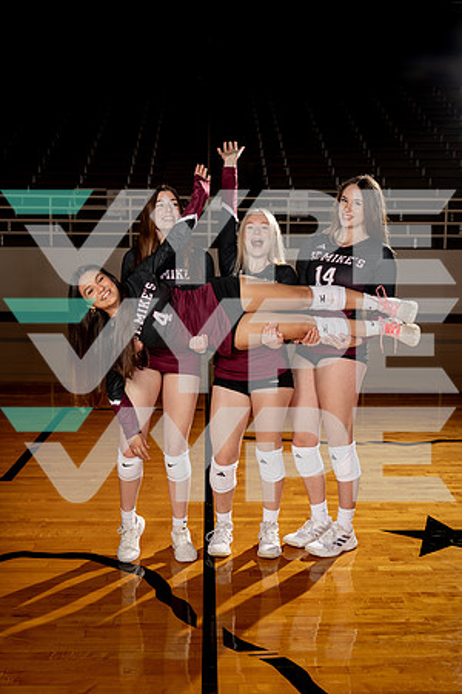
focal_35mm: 42
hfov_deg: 31.9
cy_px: 347
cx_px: 231
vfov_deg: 46.4
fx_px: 808
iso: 100
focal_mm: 42
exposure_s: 1/250
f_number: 5.6
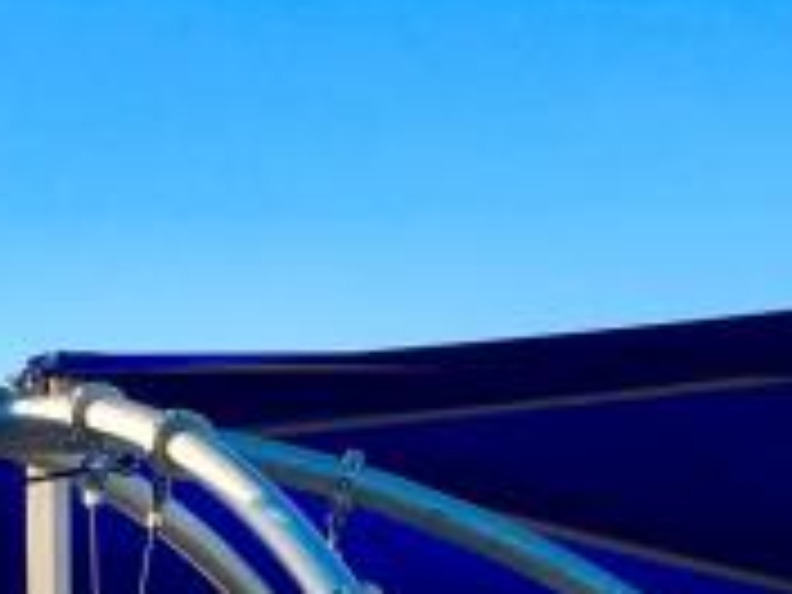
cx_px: -27
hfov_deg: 11.6
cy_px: 842
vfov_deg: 8.6
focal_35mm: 169
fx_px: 3867
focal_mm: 4.15
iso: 25
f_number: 2.2
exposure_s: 1/746
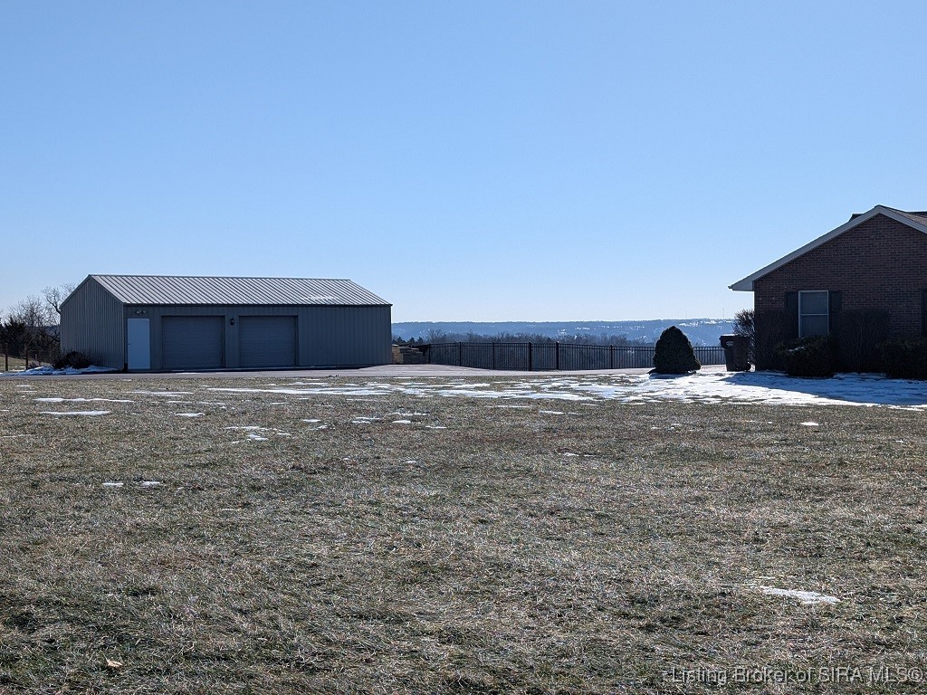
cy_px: 348
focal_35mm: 49
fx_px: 1312
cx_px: 464
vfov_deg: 29.7
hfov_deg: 38.9
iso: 23
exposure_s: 1/2445
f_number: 1.68
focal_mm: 6.9
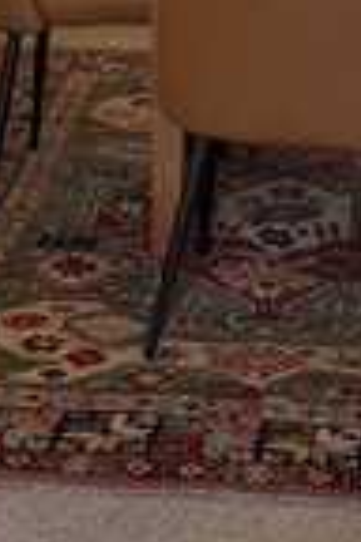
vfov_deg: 17.5
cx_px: 165
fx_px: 1745
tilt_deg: -19.5
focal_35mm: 116
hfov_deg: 11.8
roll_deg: +0.4
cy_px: 122
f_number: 1.78
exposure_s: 1/60
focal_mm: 6.76
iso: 125
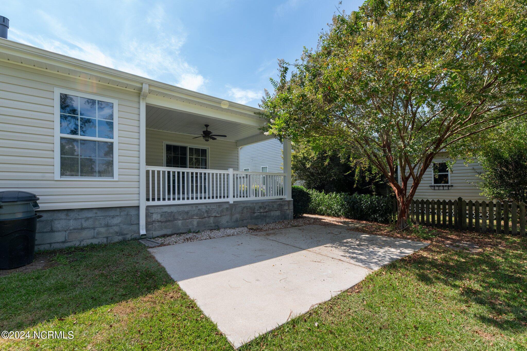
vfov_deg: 77.3
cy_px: 176
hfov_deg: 100.4
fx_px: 220
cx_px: 264
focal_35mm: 15
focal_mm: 15
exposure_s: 1/400
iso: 400
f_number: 9
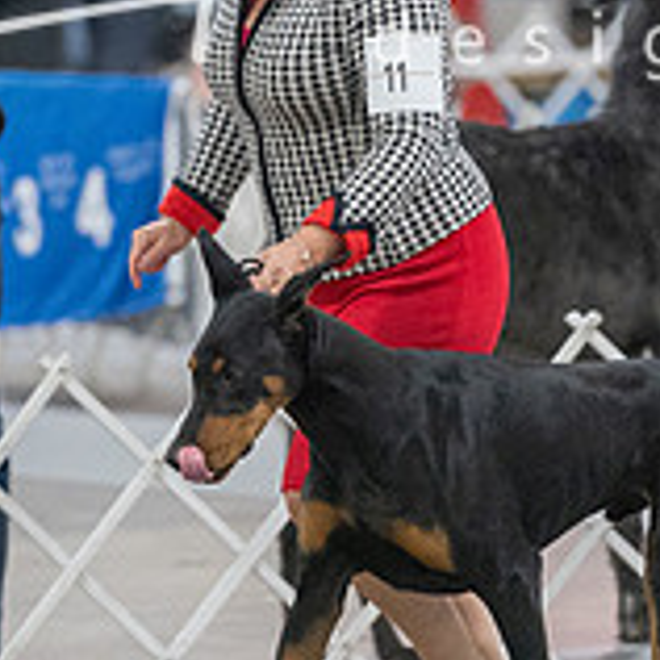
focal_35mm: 581
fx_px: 12533
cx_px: 238
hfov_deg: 3.0
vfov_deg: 3.0
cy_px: 169
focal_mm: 186
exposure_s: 1/320
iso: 6400
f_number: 2.8
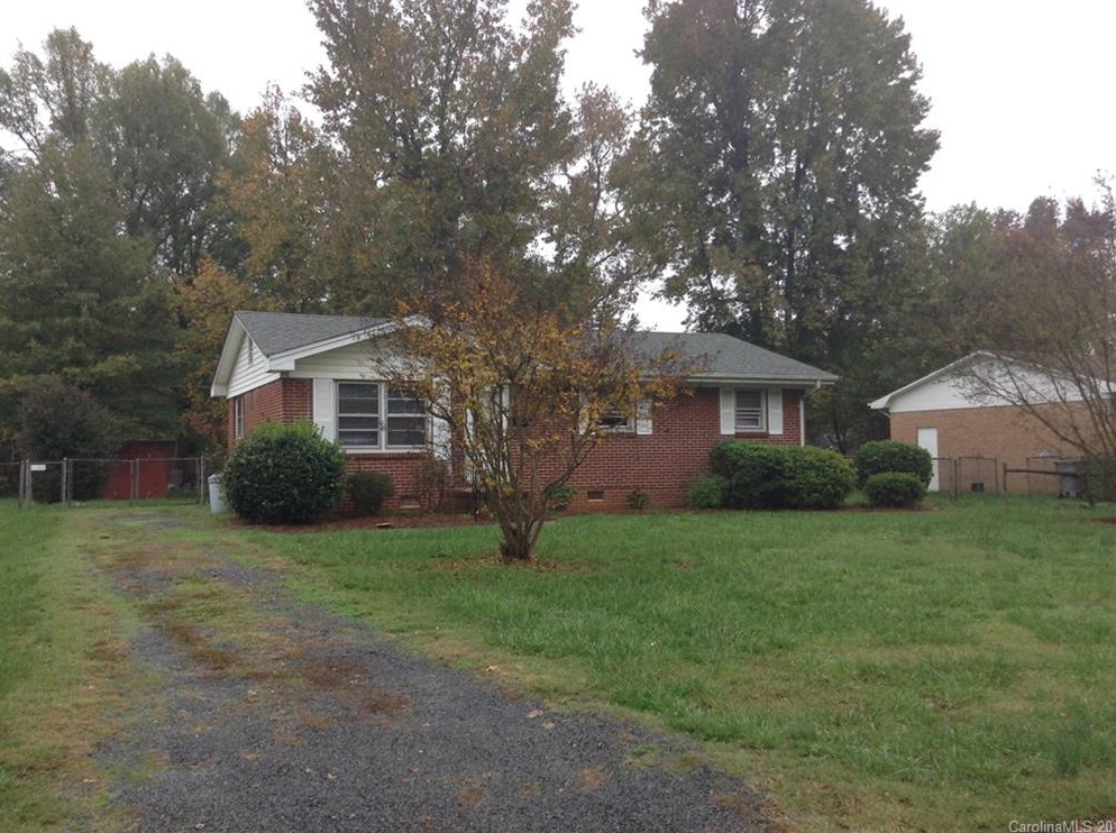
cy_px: 409
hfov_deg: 54.0
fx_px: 1094
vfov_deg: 41.7
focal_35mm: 34
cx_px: 562
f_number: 2.4
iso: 32
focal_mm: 3.3
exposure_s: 1/120
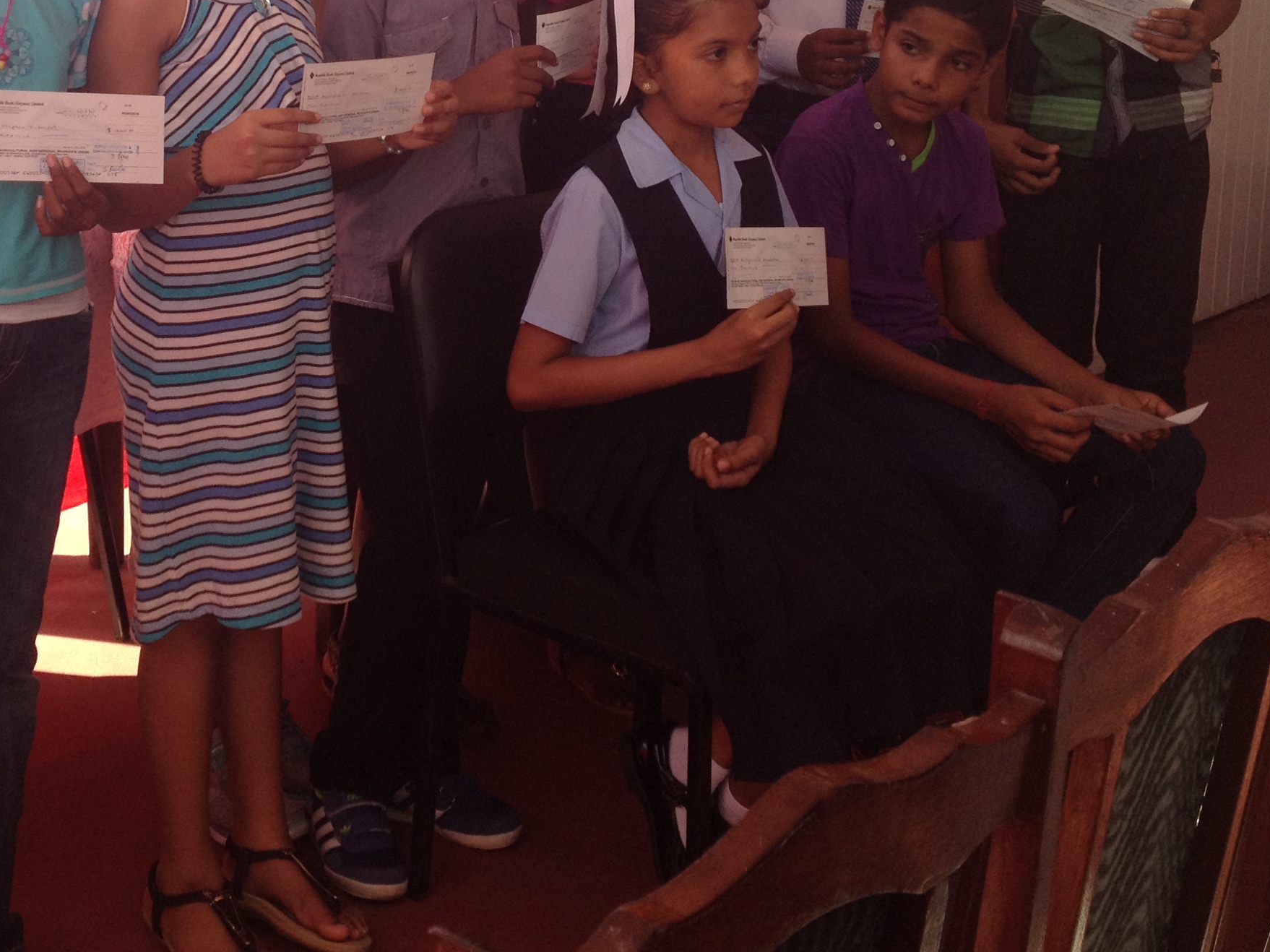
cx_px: 400
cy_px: 85
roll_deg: +1.4
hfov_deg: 29.6
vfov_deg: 22.0
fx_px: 2384
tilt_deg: -11.4
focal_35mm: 65
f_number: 2.4
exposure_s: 1/259
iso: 50
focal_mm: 4.28
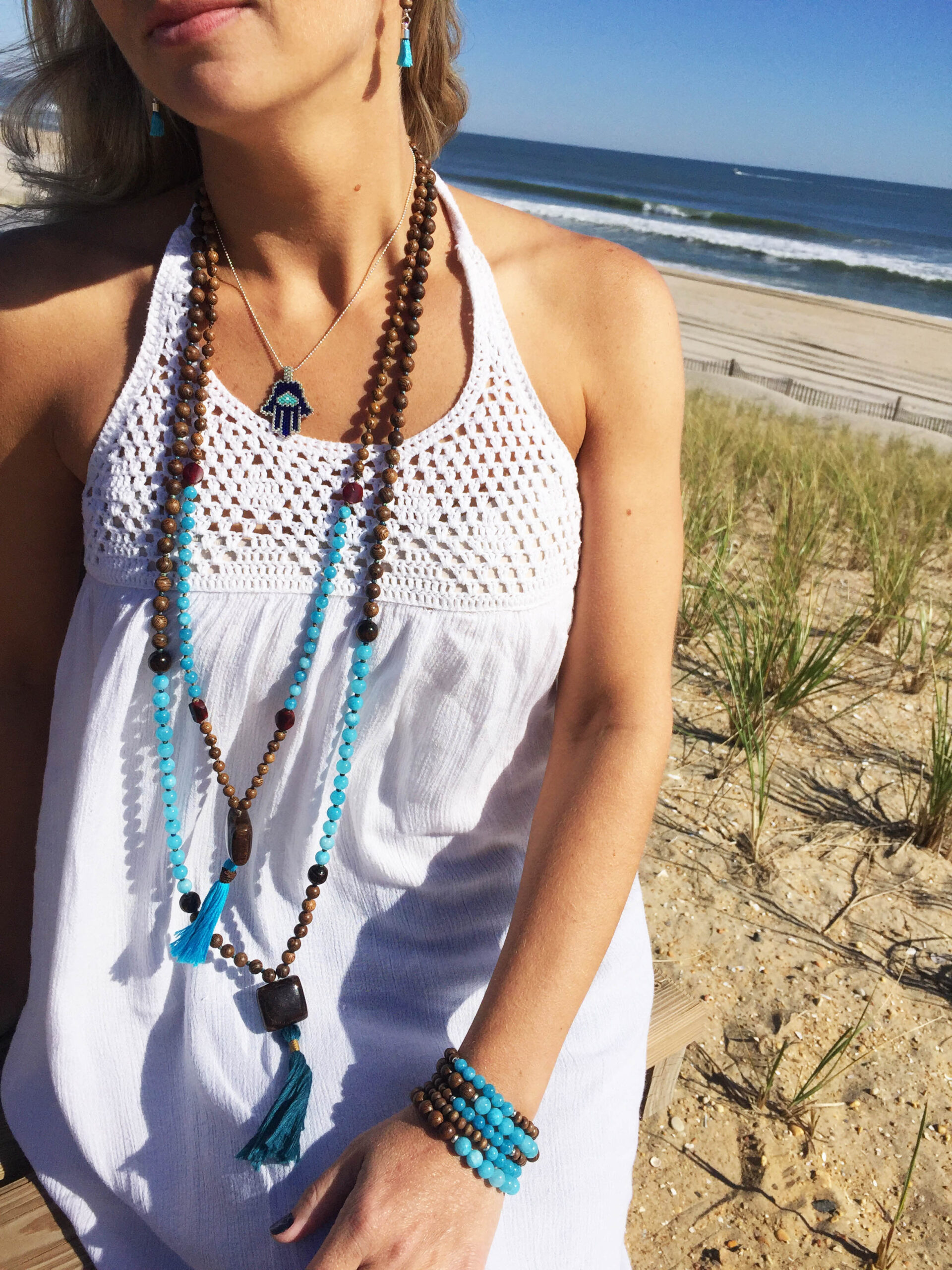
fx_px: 1063
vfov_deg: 61.7
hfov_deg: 48.2
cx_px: 476
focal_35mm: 29
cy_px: 635
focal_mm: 4.15
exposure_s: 1/7937
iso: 32
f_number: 2.2
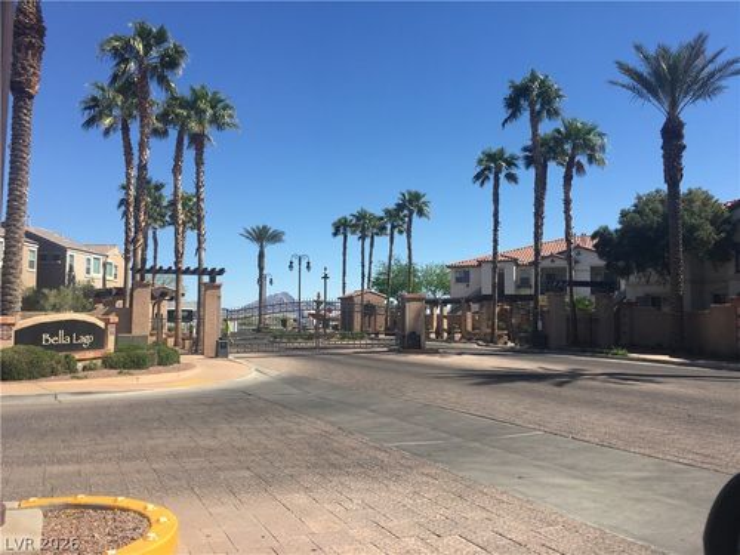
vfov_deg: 48.2
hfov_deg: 61.7
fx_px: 620
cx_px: 370
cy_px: 278
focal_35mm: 29
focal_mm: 4.15
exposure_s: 1/1637
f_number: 2.2
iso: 25
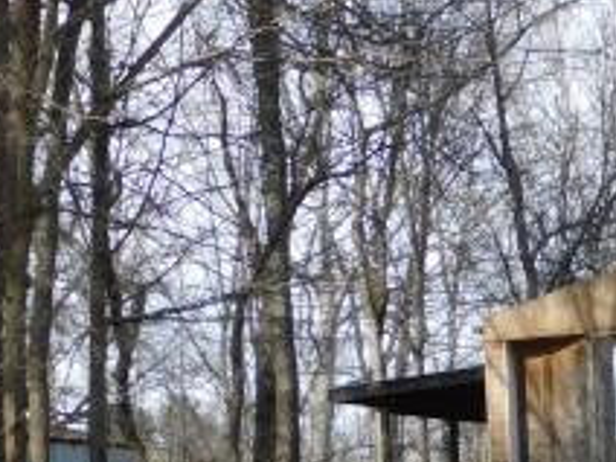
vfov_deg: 5.7
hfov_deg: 7.6
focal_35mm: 258
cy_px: 439
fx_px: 4591
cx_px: 851
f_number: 4.5
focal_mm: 16.1
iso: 125
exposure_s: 1/250
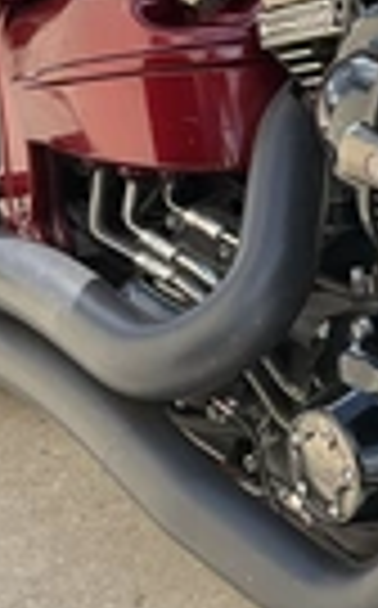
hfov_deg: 13.3
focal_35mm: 91
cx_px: 612
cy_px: 378
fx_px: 1505
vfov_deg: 22.8
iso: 25
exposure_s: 1/842
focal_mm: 3
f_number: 1.8
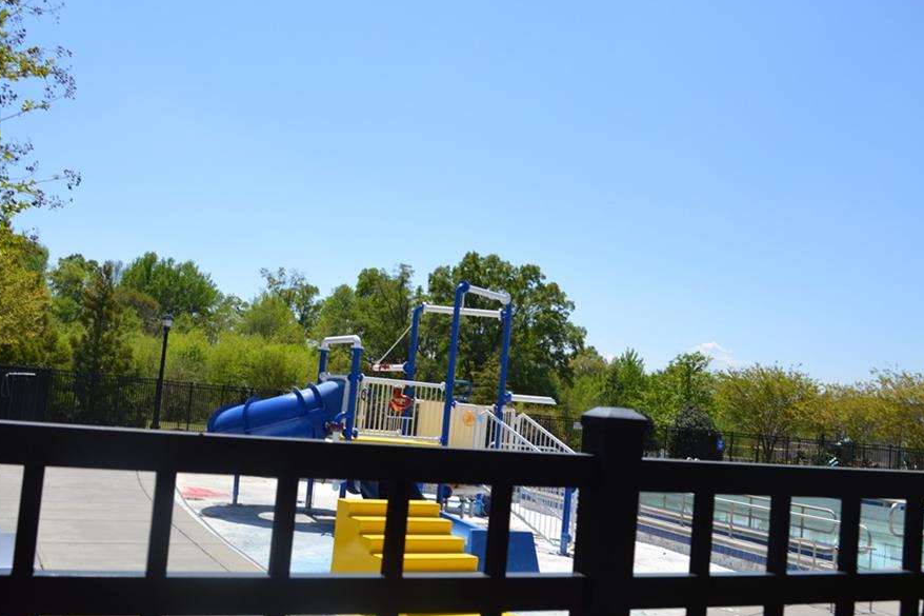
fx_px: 898
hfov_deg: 54.4
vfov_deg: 37.8
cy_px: 281
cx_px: 456
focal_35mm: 35
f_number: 8
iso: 100
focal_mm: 20
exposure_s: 1/250
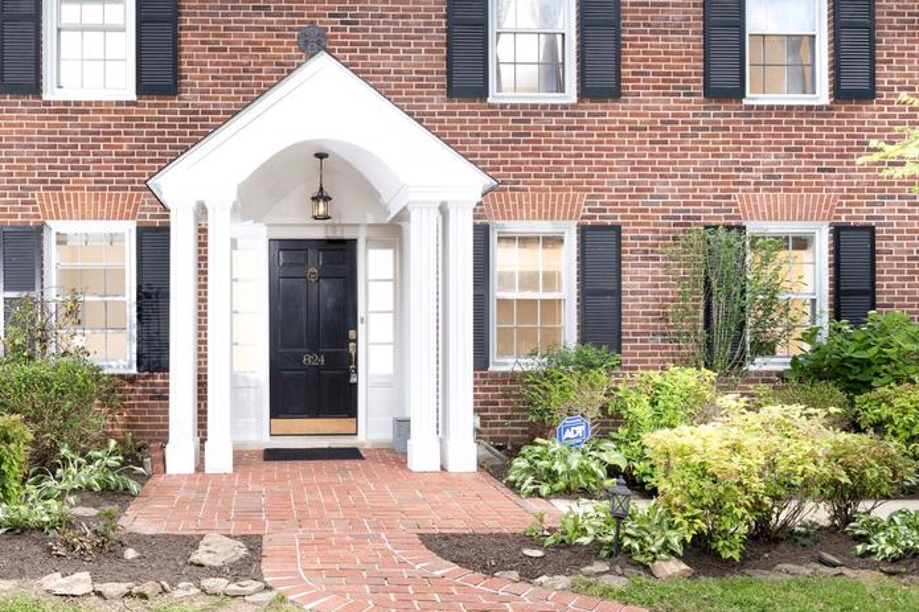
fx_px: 767
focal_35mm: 30
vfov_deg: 43.5
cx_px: 294
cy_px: 342
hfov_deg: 60.2
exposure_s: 1/200
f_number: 8
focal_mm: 14.5
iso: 200
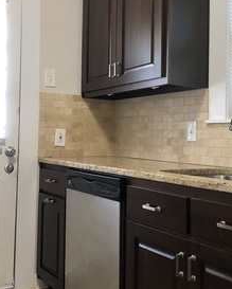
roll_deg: -1.1
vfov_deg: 38.7
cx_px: 103
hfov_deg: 31.5
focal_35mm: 48
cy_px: 124
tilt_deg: +3.0
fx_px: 411
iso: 80
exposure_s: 1/15
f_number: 1.8
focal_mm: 3.99
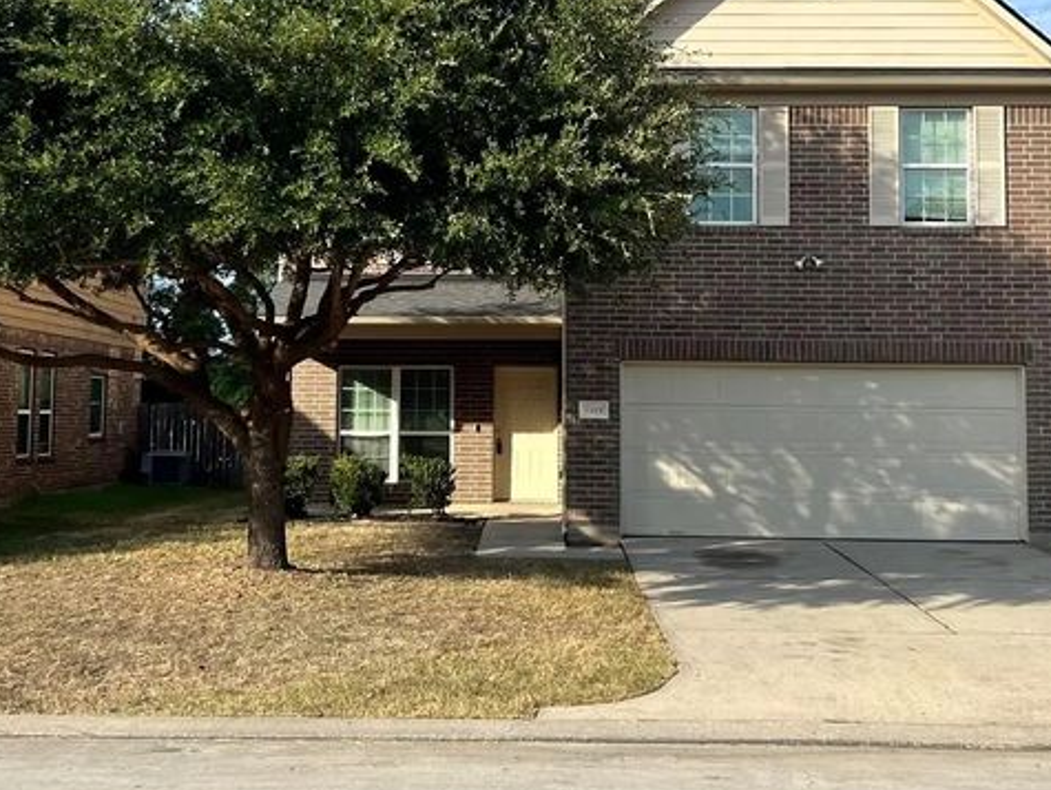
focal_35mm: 56
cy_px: 257
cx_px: 518
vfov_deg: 26.0
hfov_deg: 34.3
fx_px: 1702
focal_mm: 5.7
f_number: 1.5
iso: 50
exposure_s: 1/3165
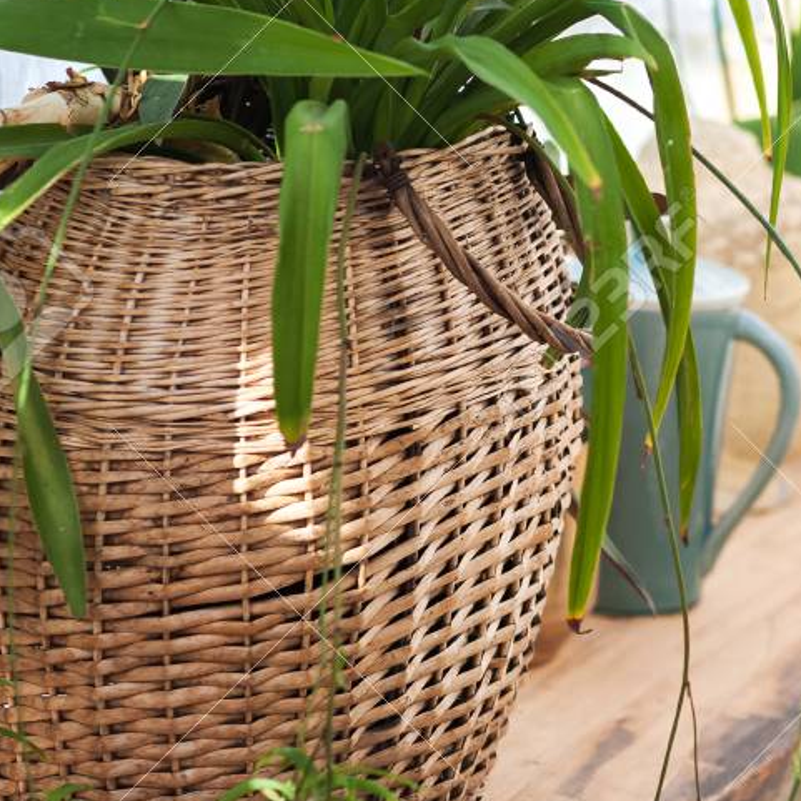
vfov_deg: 9.0
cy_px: 242
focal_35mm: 195
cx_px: 909
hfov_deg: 8.9
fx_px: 5105
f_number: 3.5
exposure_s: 1/800
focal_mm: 85
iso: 200
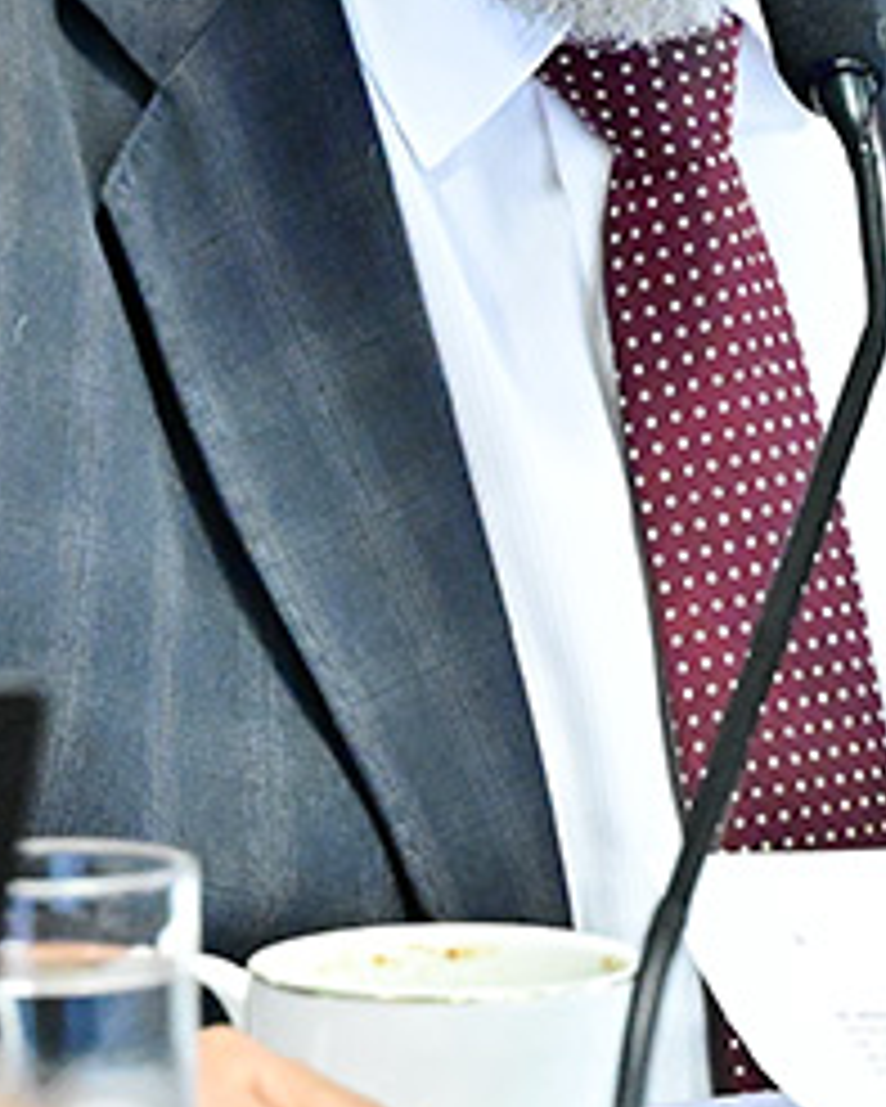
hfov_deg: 2.9
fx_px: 17722
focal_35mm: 541
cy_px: -72
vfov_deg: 3.6
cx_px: 423
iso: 5000
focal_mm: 110
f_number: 2.8
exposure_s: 1/320
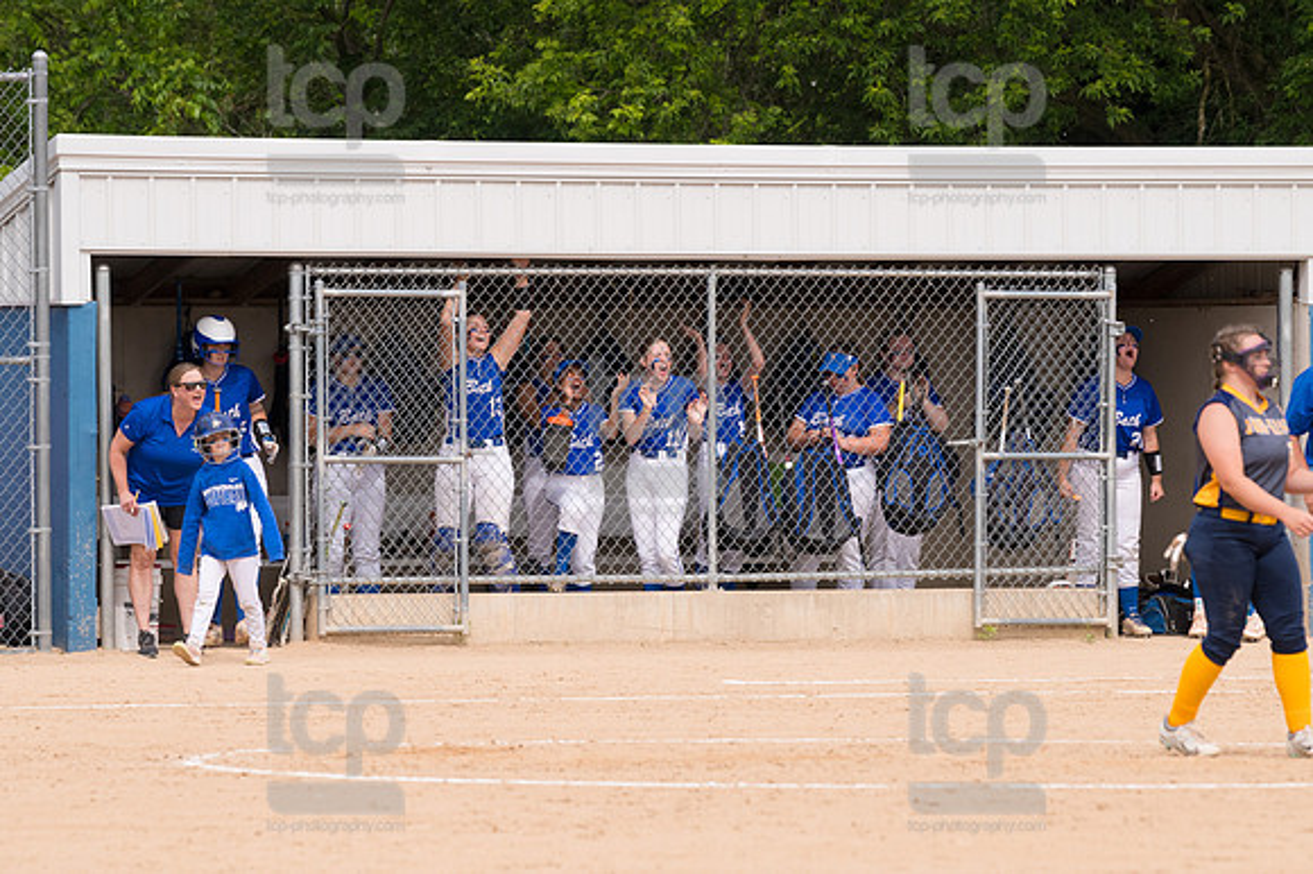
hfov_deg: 6.9
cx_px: 656
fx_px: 10935
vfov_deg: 4.6
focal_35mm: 300
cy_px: 437
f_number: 5.6
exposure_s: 1/1600
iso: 320
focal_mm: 200
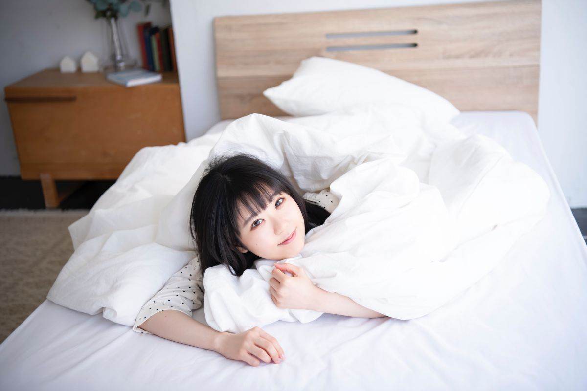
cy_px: 196
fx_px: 815
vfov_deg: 27.0
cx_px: 294
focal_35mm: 50
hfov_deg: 39.6
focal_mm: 50
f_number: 2.8
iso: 640
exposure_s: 1/200
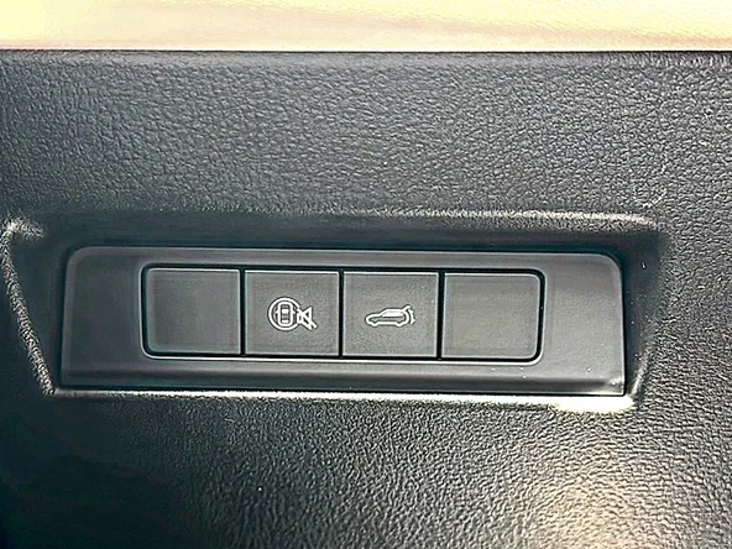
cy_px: 304
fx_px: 1100
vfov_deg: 28.0
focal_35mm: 52
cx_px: 313
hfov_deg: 36.7
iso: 80
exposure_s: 1/45
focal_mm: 6.86
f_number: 1.78
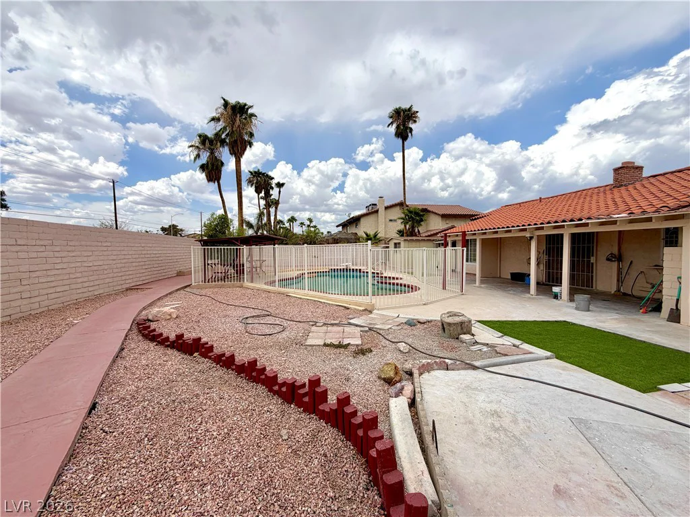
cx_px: 345
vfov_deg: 85.7
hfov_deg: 102.1
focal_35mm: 14
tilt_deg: -2.0
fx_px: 279
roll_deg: +1.3
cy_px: 258
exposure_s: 1/1368
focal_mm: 2.22
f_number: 2.2
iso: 20
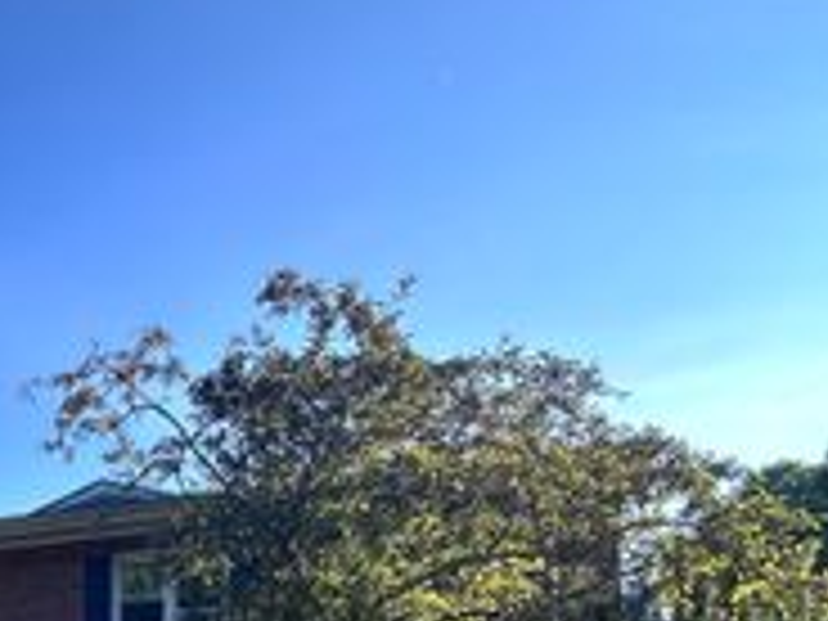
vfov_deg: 30.6
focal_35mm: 38
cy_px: 785
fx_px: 909
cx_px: 36
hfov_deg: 43.3
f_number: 2.2
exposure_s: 1/237
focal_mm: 2.22
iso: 40
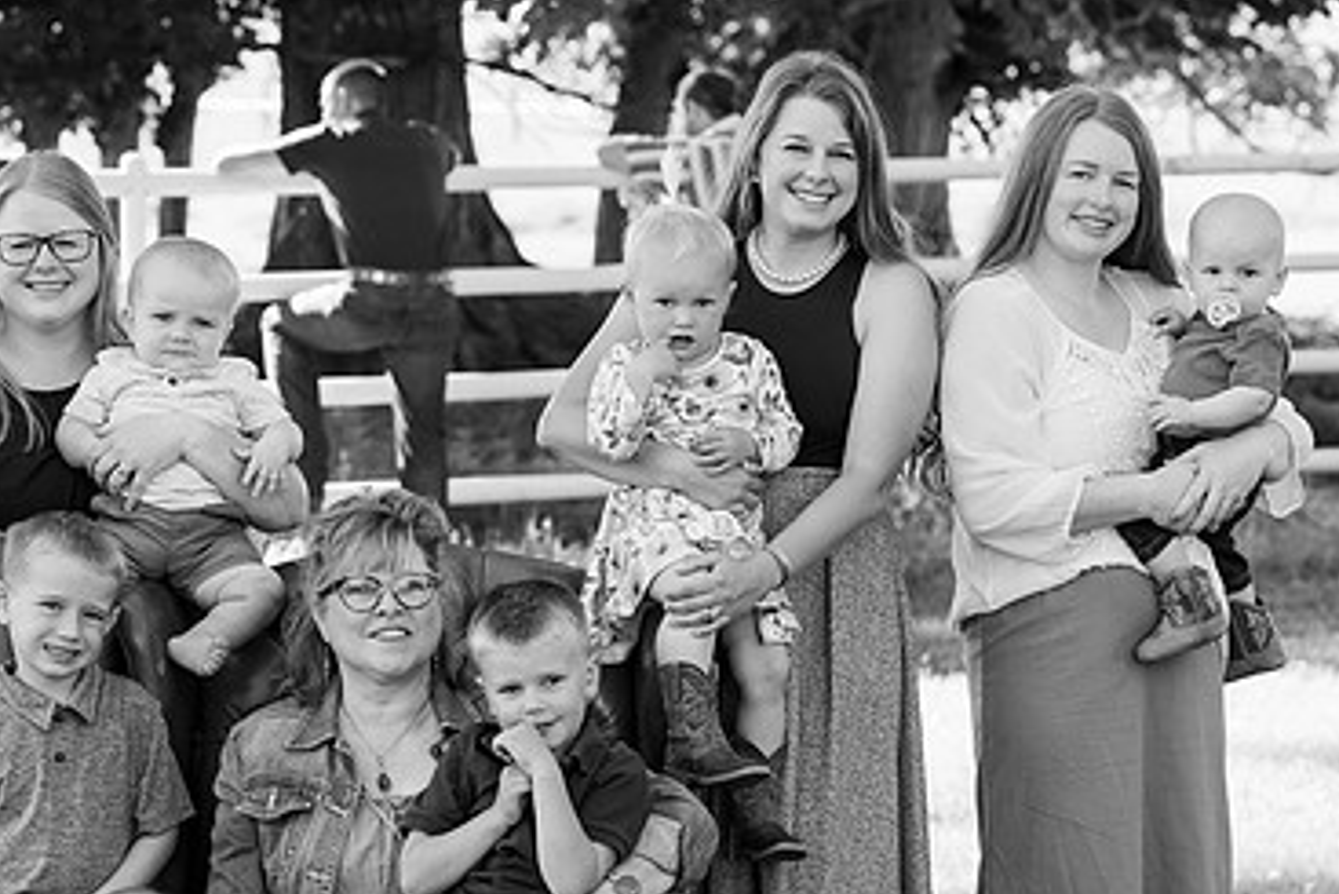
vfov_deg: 8.3
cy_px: 443
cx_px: 445
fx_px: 6176
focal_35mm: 166
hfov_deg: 12.4
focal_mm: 105
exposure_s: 1/320
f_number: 5.6
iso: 800
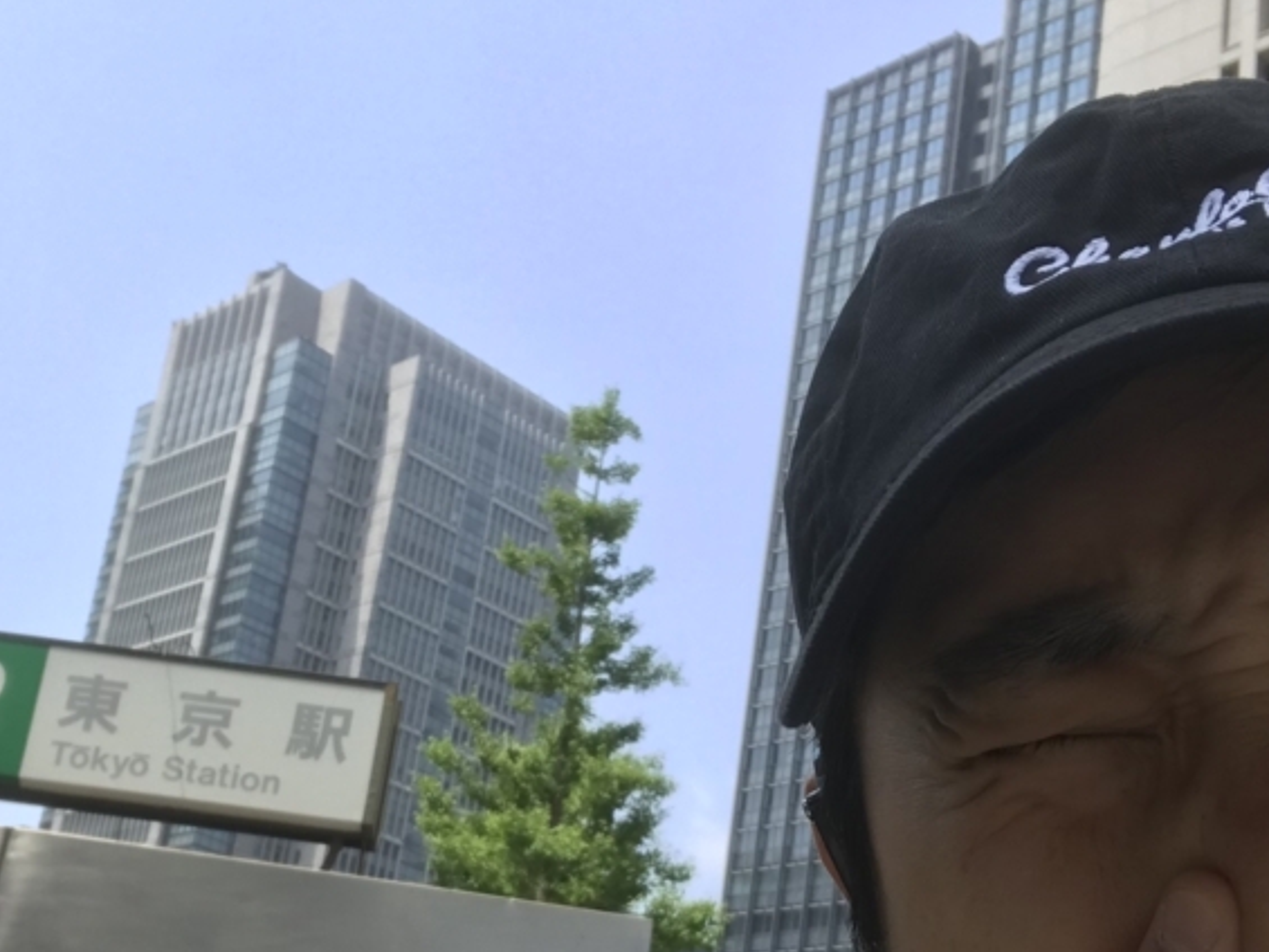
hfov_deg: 33.2
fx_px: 2127
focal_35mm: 58
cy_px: 756
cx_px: 579
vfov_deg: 24.8
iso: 25
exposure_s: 1/477
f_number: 2.2
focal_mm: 2.87
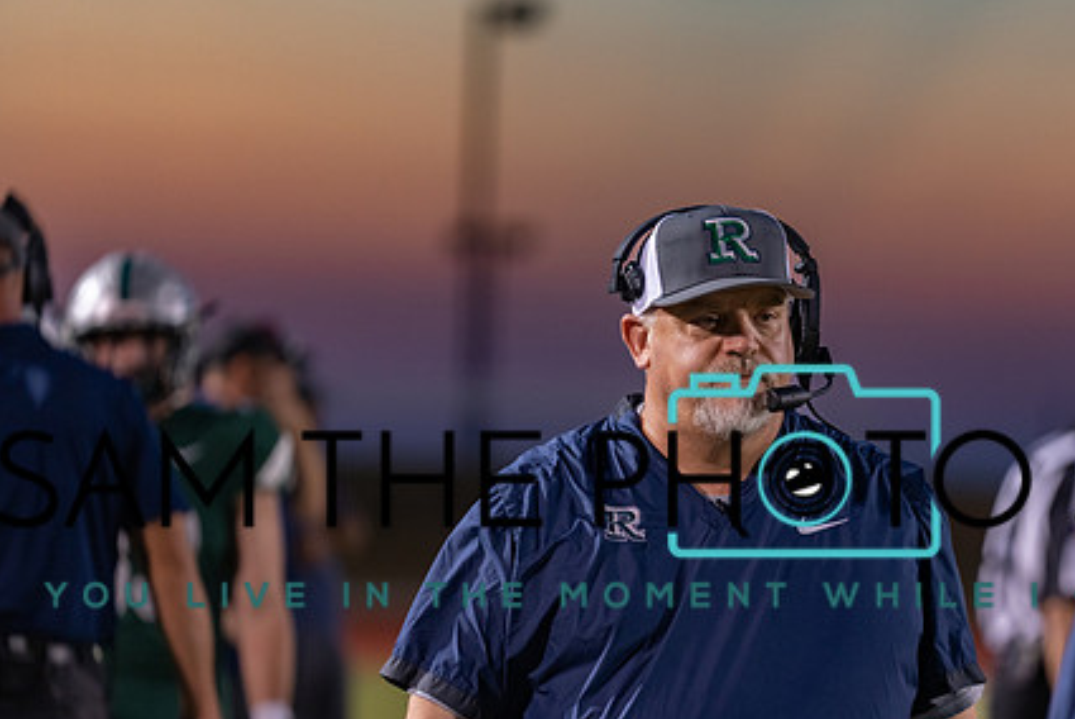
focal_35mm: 273
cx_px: 726
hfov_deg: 7.5
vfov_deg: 5.0
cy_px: 485
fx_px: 8157
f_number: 2.8
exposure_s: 1/250
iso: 1250
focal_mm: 200
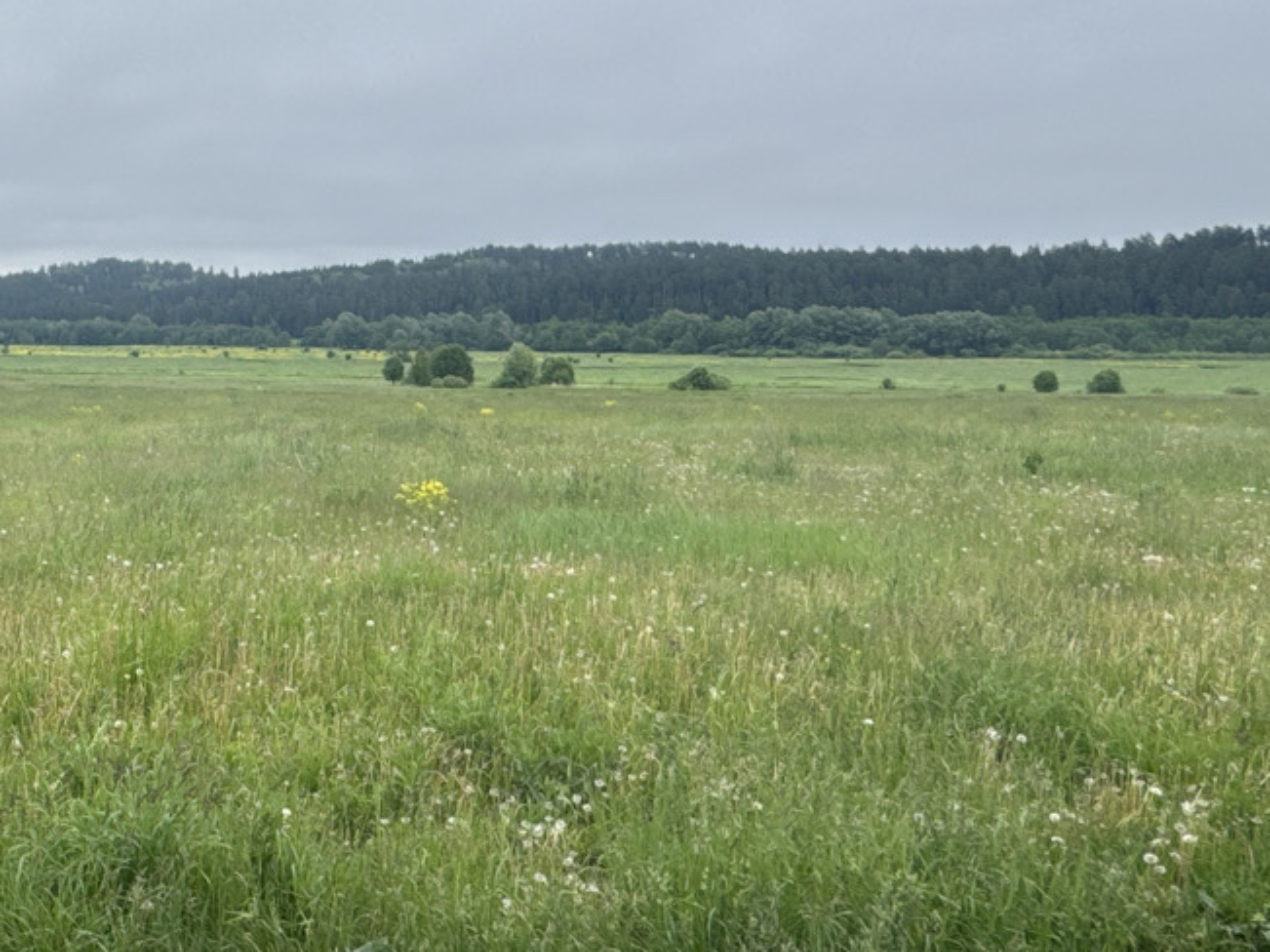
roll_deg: +1.2
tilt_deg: -0.5
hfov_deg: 40.7
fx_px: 1577
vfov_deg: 33.4
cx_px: 139
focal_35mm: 43
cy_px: 353
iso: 40
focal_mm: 2.22
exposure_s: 1/238
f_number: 2.2
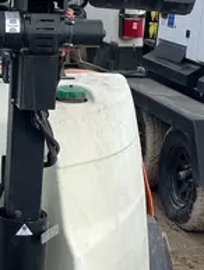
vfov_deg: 20.0
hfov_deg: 14.5
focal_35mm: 98
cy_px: 134
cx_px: -54
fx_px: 768
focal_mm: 4.2
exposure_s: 1/1276
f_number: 1.6
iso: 32
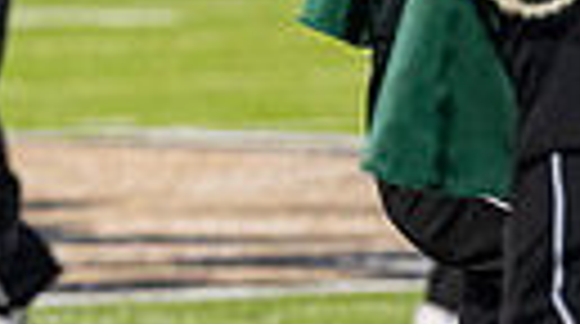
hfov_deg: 2.5
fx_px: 13033
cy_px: -351
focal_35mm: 849
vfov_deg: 1.4
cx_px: -324
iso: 1000
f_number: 2.8
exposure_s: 1/500
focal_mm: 120
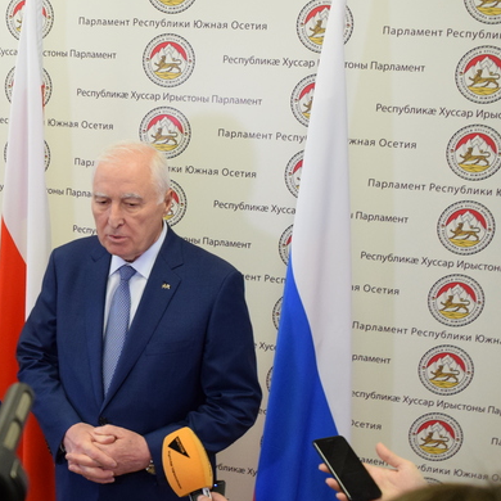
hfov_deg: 34.8
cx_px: 89
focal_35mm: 47
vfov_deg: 36.1
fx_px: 770
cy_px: 264
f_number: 5
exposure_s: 1/60
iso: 1600
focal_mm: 18
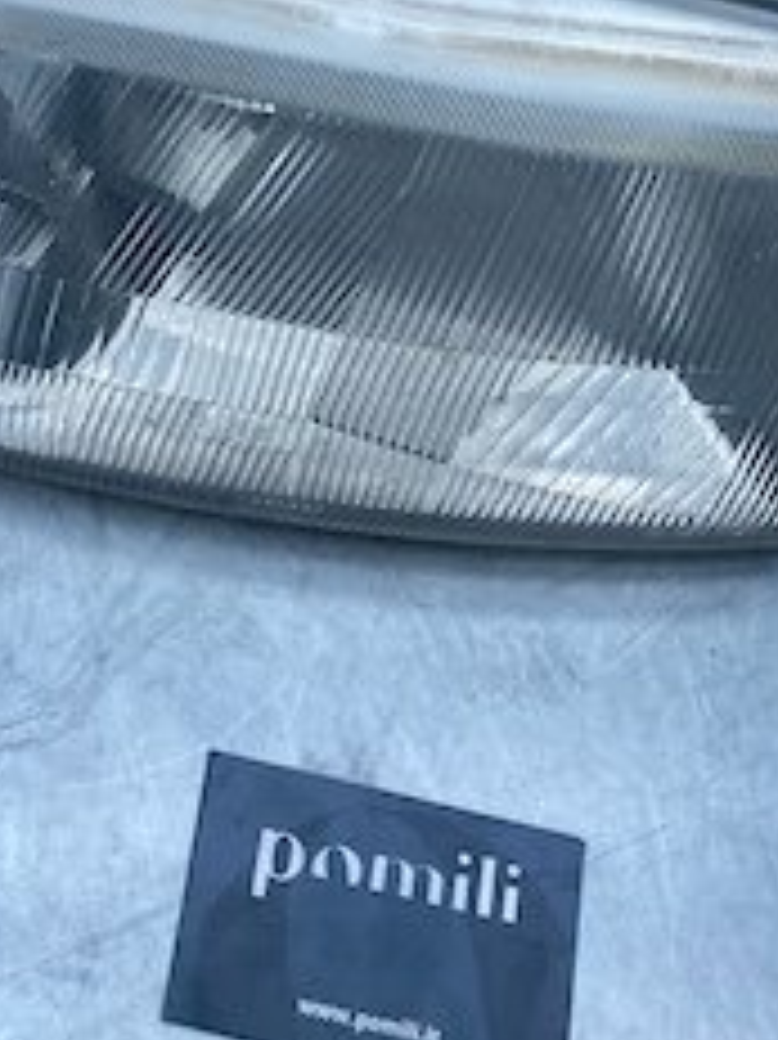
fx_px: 2160
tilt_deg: -55.2
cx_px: 184
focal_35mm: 72
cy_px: -185
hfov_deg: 20.2
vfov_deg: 24.6
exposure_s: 1/1362
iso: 32
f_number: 1.8
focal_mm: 4.25
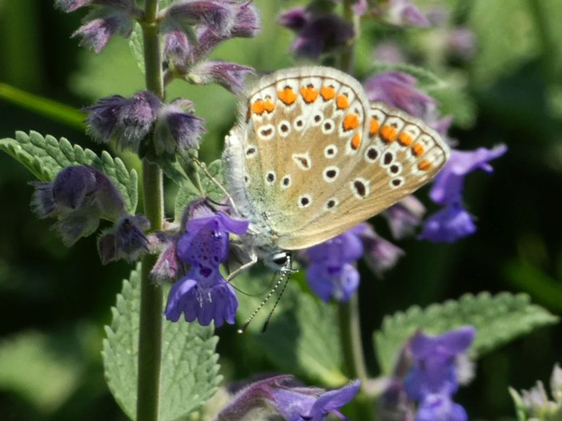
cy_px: 210
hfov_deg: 5.8
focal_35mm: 339
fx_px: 5505
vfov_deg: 4.4
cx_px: 281
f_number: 5.6
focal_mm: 60.8
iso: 80
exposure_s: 1/100
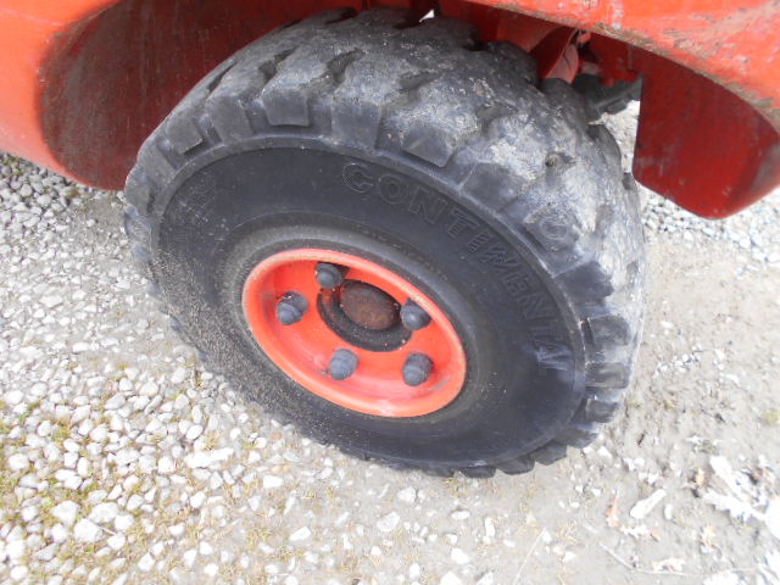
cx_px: 390
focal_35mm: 26
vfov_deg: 53.1
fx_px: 586
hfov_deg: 67.3
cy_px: 292
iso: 100
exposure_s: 1/30
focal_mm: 4.6
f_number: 3.2
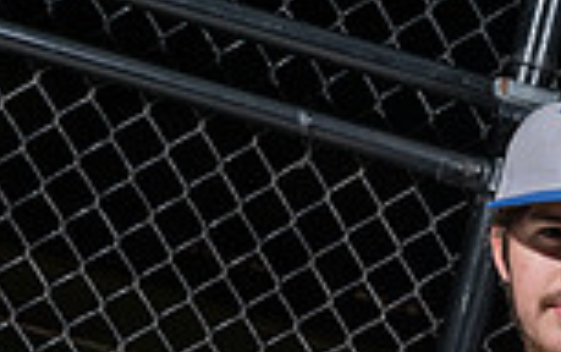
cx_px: 532
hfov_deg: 14.0
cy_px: 810
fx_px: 2250
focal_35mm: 147
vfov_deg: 8.3
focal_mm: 49
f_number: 7.1
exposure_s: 1/125
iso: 125
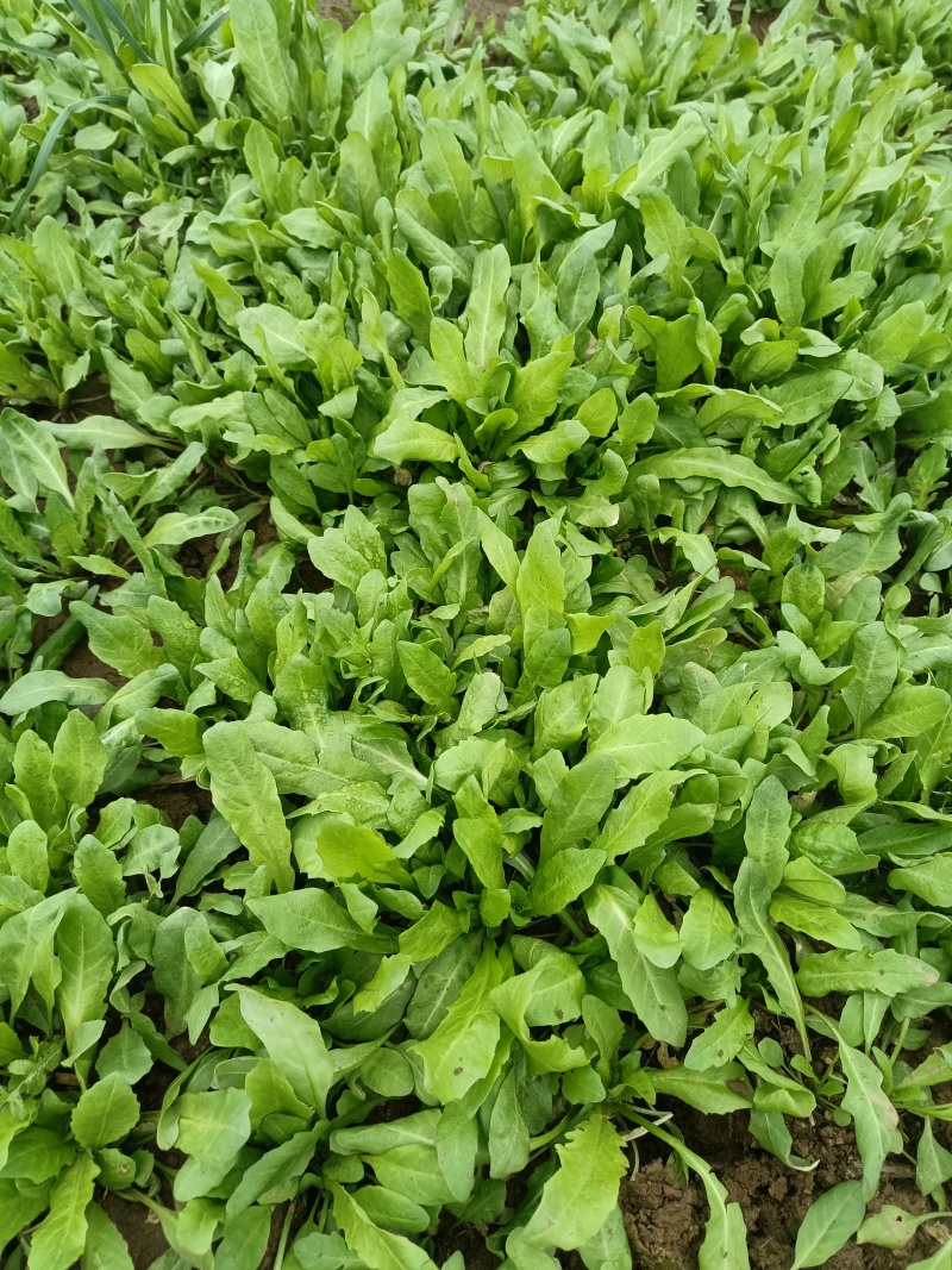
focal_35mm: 26
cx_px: 476
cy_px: 635
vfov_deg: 67.3
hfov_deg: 53.1
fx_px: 954
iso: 621
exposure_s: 1/900
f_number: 1.8
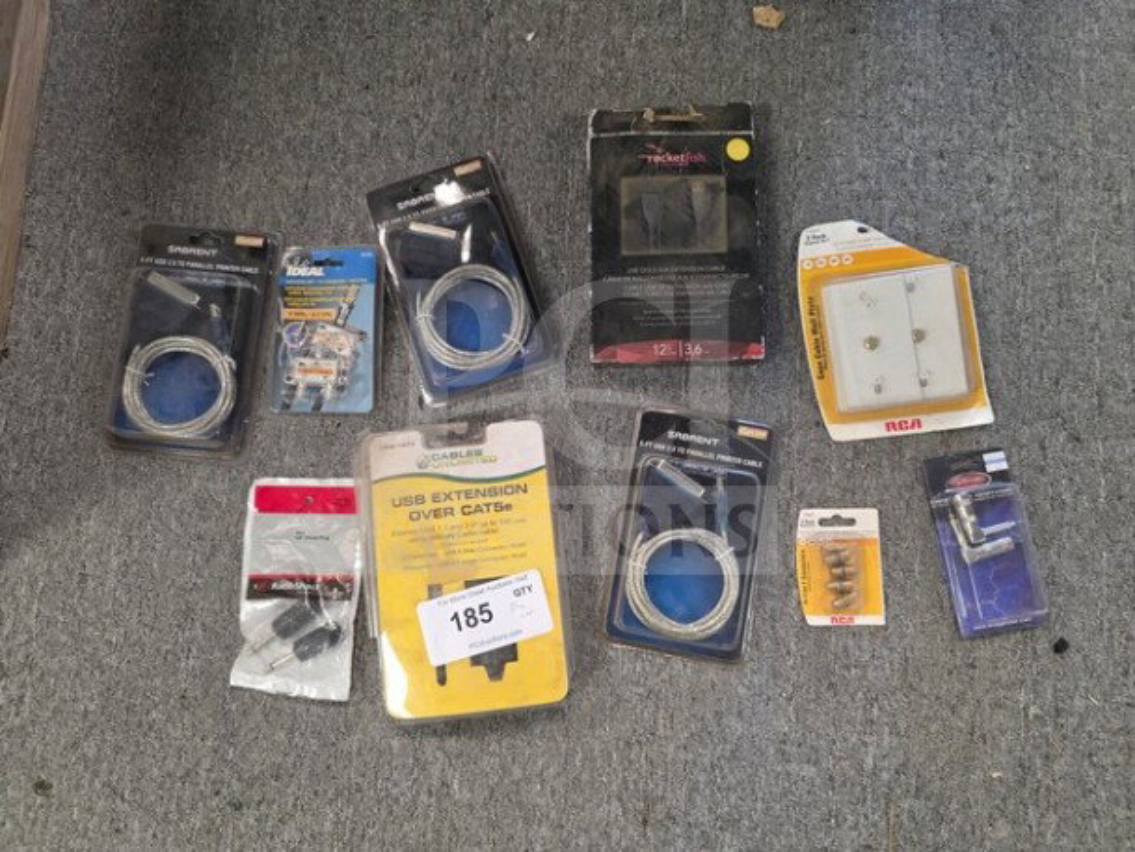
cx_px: 568
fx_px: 754
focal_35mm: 23
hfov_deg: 73.9
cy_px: 426
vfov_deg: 58.9
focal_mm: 6.3
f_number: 1.7
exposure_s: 1/120
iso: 800
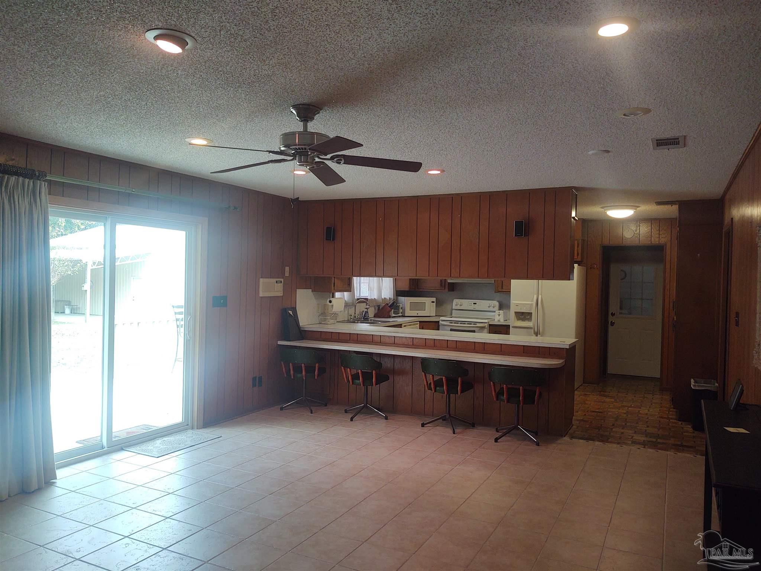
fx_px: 594
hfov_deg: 65.3
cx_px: 380
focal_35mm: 27
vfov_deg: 51.4
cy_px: 286
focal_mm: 4.75
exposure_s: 1/100
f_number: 1.7
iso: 100
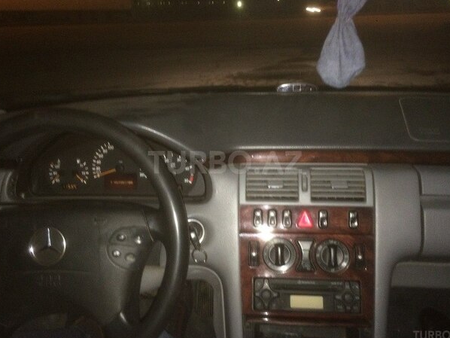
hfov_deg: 56.8
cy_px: 162
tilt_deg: -19.6
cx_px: 225
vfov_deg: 44.2
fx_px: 416
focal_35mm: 32
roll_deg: +0.8
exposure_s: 1/17
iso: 250
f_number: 2.2
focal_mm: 4.15
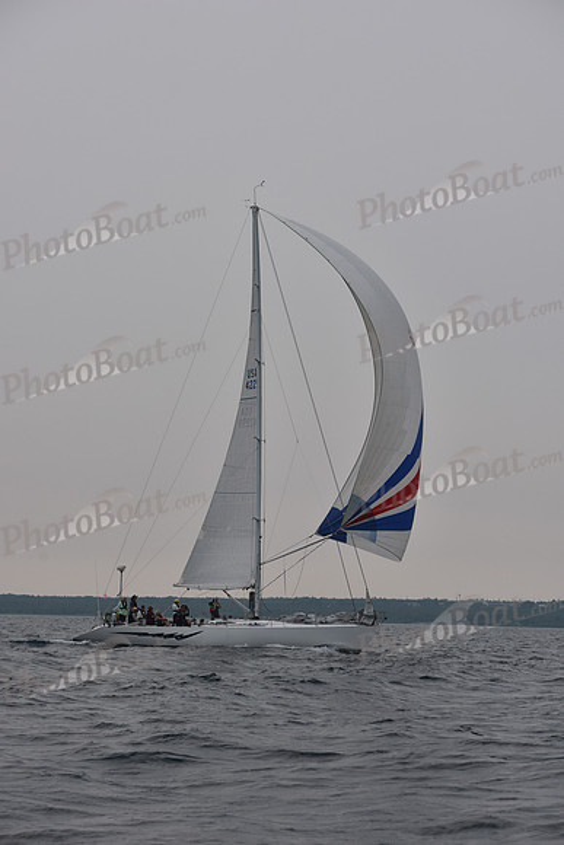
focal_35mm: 95
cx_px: 282
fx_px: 2231
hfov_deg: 14.4
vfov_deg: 21.5
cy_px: 422
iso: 250
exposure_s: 1/640
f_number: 5.6
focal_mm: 95
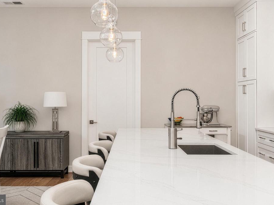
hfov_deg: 48.9
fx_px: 301
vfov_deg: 37.7
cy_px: 103
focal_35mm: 38
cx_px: 127
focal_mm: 35
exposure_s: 1/2.5
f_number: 8
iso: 320
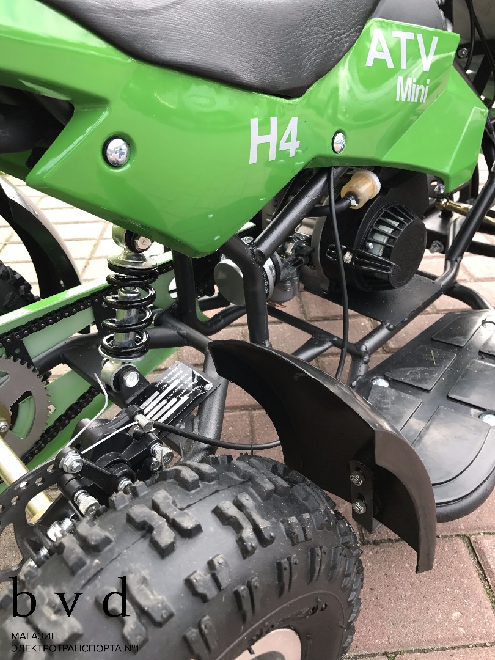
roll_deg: +6.3
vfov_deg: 63.4
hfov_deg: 49.7
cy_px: 330
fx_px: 534
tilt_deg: -31.8
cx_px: 248
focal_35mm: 28
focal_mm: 3.99
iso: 20
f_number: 1.8
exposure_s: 1/157
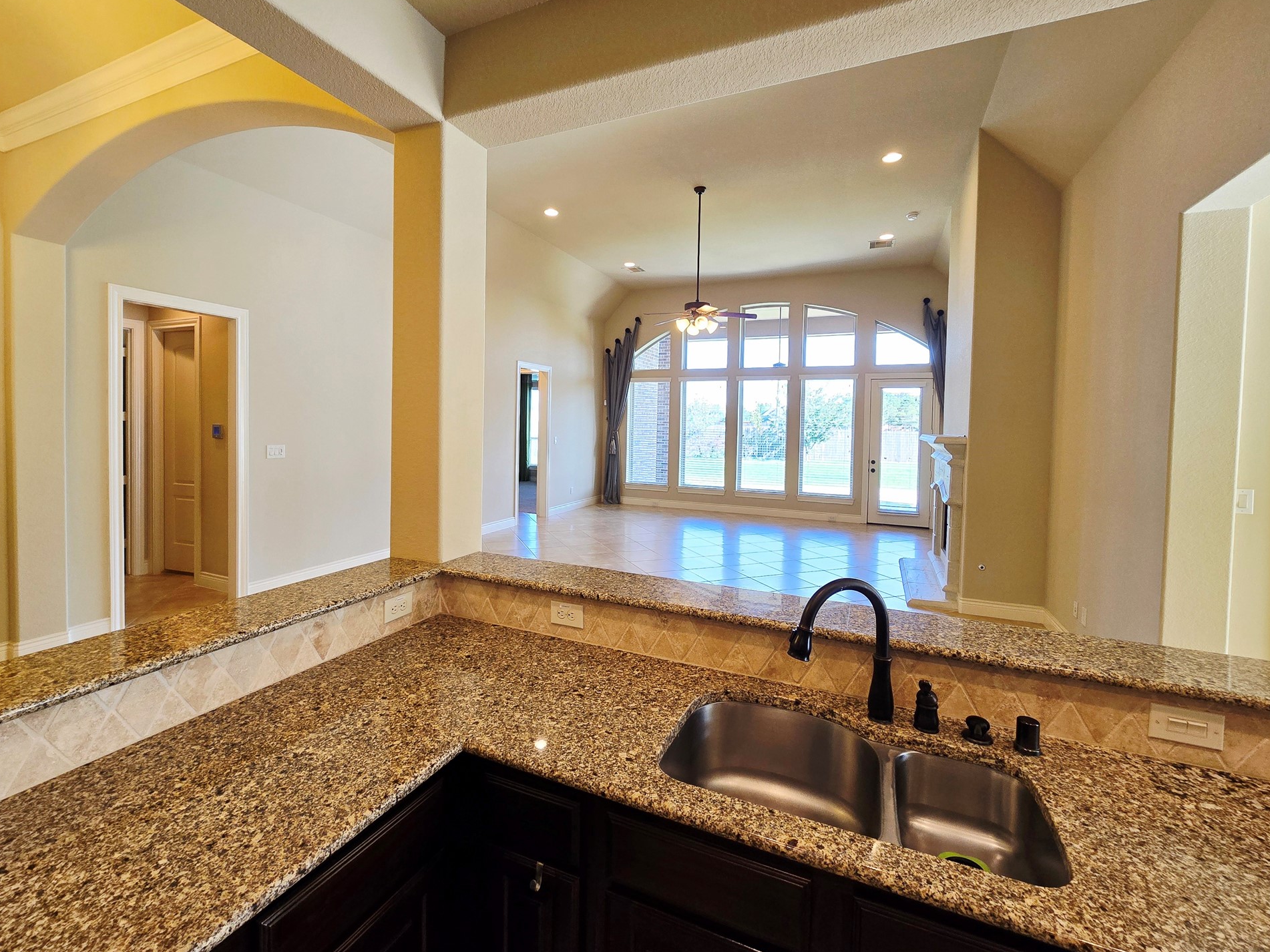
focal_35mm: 14
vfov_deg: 85.5
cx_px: 620
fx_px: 514
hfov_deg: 102.1
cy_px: 441
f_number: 2.2
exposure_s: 1/60.2
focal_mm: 2.2
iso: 64
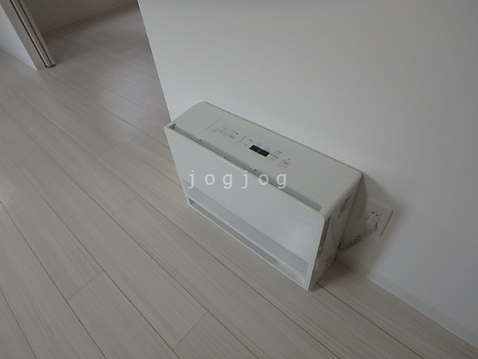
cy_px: 180
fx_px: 290
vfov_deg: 63.4
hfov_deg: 79.0
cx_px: 239
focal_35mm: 21
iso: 200
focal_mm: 3.7
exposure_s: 1/60
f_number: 3.5
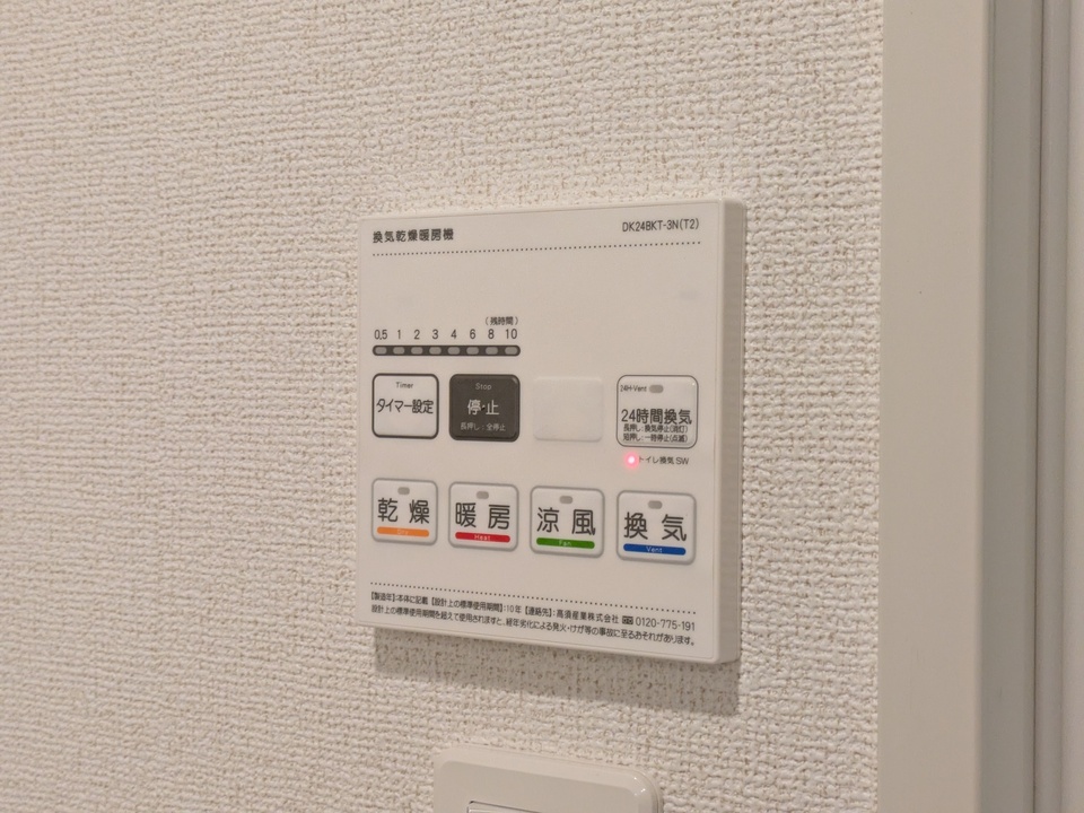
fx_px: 1597
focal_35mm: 51
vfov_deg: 28.6
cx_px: 542
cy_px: 406
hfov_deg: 37.5
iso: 263
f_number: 1.89
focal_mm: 5.43
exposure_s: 1/40
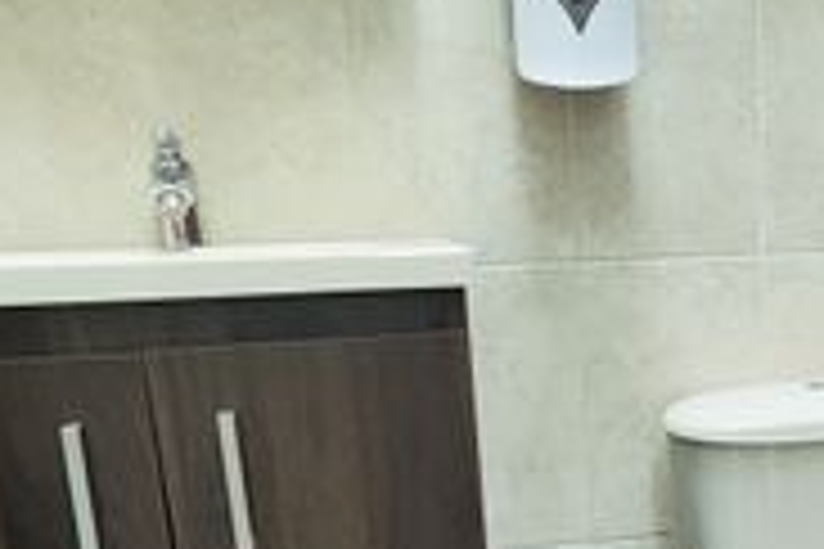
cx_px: 756
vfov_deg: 24.0
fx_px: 1213
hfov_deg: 35.1
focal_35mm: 53
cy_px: 590
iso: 531
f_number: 2.2
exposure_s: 1/60
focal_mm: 2.16
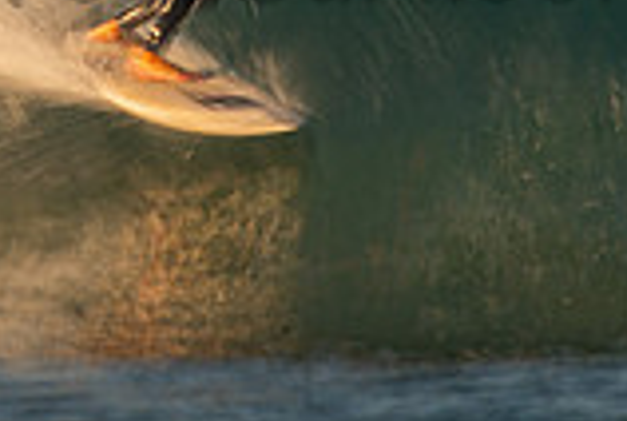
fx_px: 39226
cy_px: -73
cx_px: 146
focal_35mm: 2248
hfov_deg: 0.9
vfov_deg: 0.6
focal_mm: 500
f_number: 32
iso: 64
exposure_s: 1/13
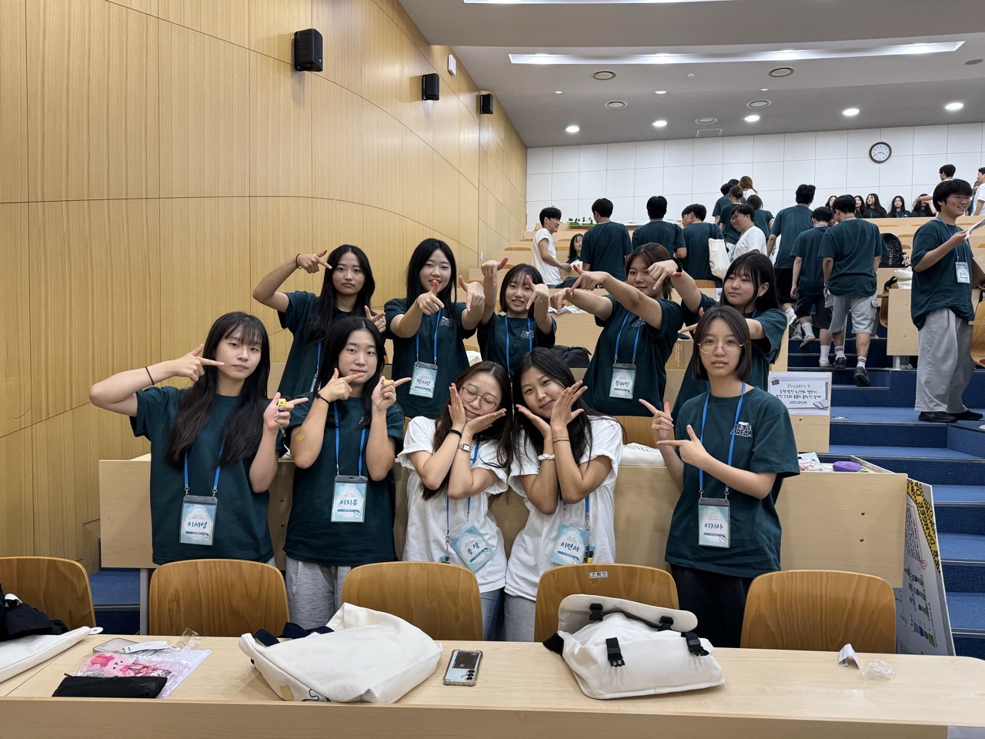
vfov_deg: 56.8
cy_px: 370
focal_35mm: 24
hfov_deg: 71.6
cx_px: 492
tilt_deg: -2.7
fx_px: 683
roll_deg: +0.2
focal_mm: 6.76
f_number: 1.78
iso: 200
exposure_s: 1/120
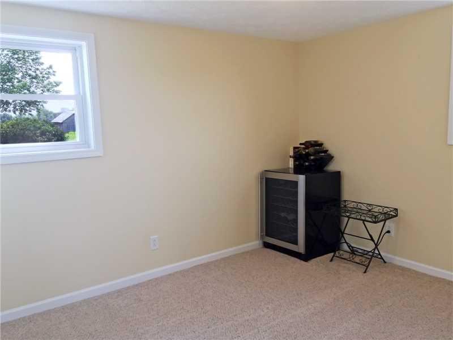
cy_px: 170
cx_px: 226
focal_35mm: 29
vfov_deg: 48.2
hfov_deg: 61.7
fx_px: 380
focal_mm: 4.15
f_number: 2.2
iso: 32
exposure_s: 1/40
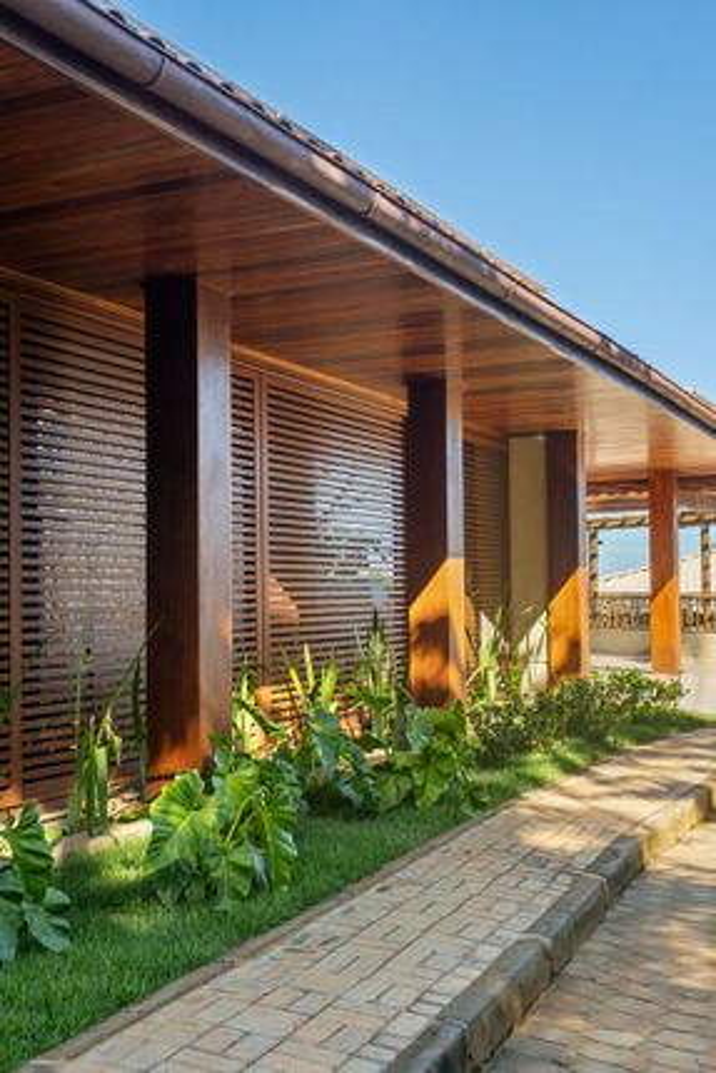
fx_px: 1162
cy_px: 536
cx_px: 358
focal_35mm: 39
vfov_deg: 49.5
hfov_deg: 34.2
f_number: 8
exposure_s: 1/30
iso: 320
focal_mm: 26
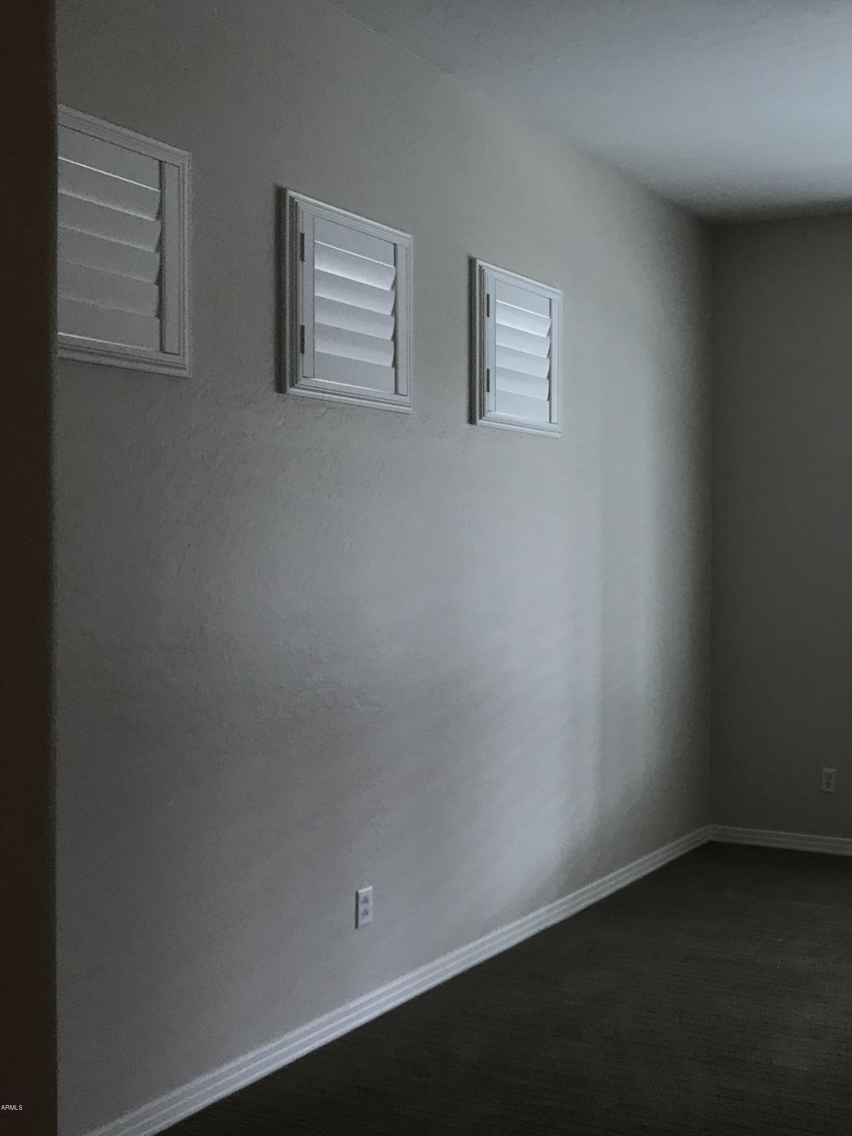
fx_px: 1247
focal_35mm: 38
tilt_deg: +0.3
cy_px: 566
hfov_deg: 35.7
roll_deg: -0.6
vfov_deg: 49.0
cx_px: 753
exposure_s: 1/40
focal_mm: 3.99
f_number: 1.8
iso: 25
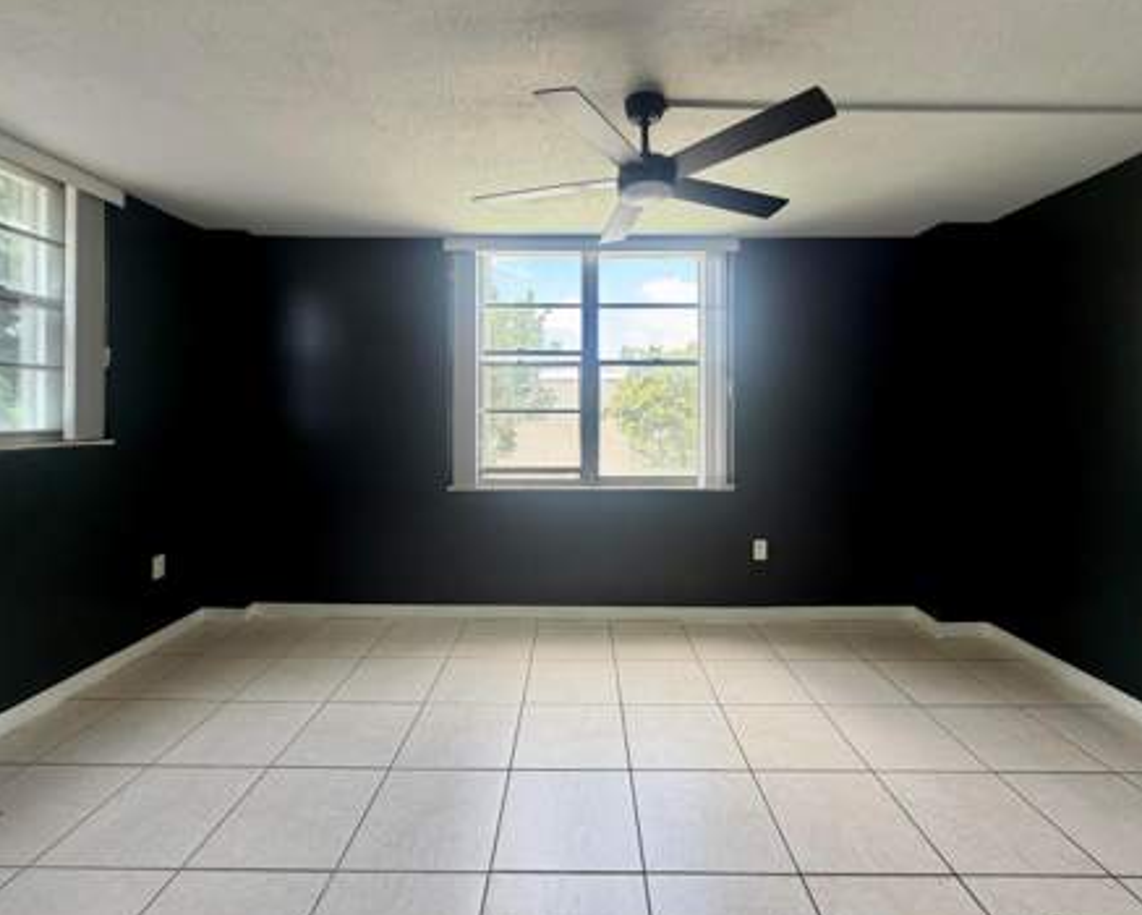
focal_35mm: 15
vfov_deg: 84.1
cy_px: 460
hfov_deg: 96.8
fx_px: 507
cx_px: 580
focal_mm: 2.22
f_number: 2.2
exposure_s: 1/121
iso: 80
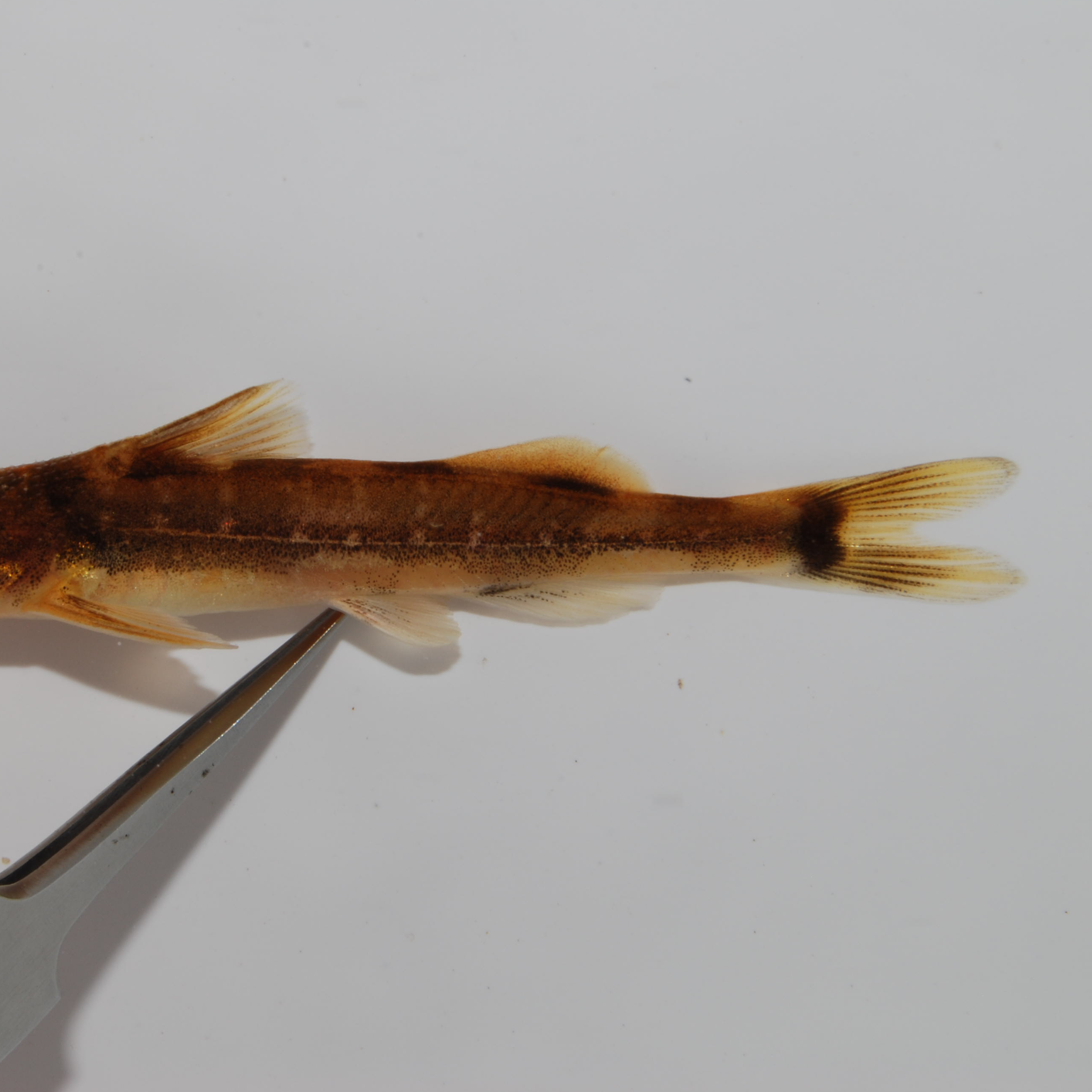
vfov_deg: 16.5
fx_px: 3770
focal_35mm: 106
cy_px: 545
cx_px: 382
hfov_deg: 16.5
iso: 100
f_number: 22
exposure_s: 1/100
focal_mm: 55
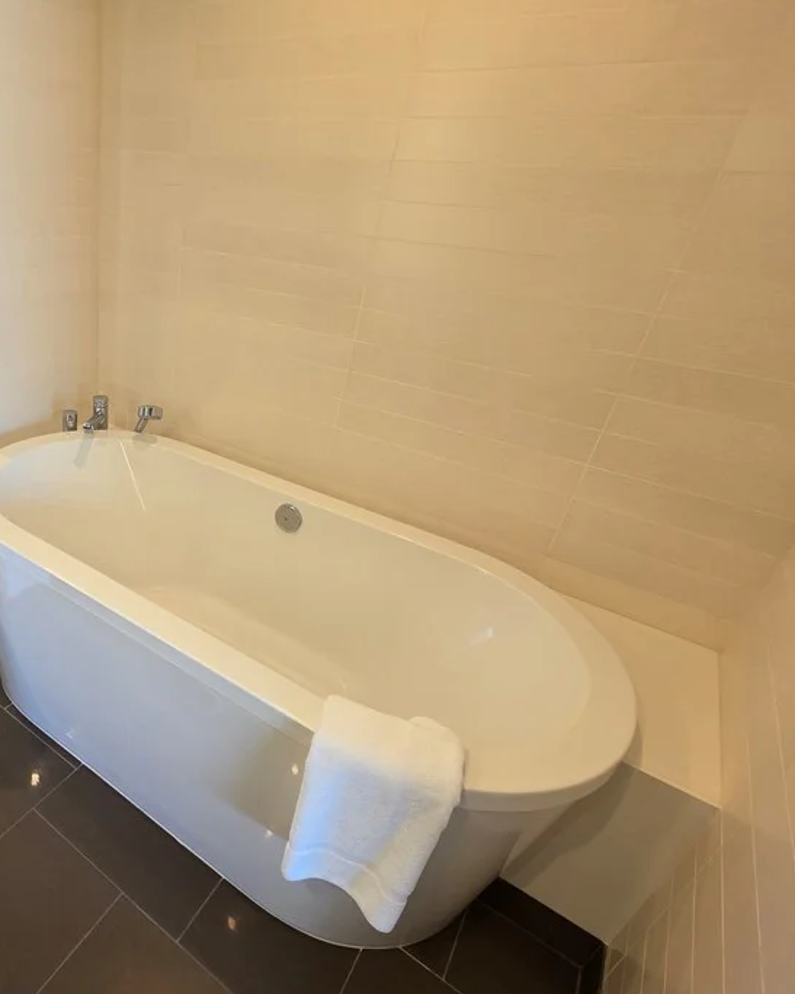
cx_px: 158
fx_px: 559
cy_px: 519
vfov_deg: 83.2
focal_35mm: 19
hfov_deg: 64.5
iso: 200
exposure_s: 1/60
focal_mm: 2.2
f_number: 1.9
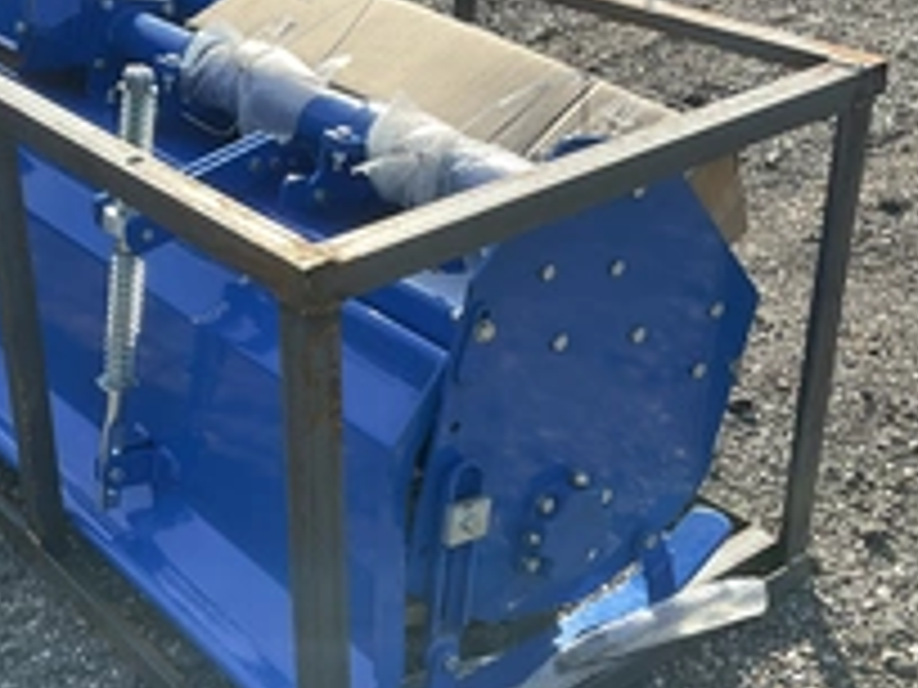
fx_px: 1512
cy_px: 306
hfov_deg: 33.0
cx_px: 216
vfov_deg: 25.6
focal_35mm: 57
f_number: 1.8
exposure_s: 1/719
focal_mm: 3
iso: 25
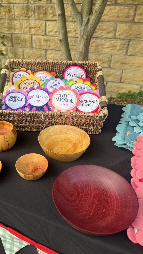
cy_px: 129
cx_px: 50
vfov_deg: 66.1
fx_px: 195
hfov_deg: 39.8
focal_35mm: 29
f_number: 1.5
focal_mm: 5.7
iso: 50
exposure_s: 1/407
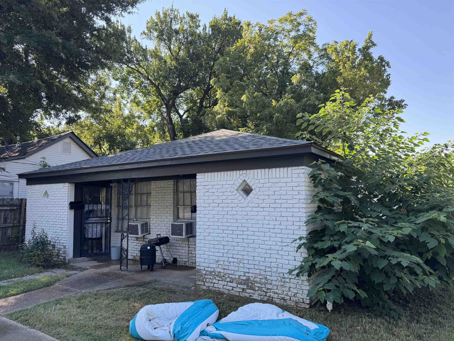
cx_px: 227
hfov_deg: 71.6
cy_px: 170
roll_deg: -1.8
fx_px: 315
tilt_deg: +5.9
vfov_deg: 56.8
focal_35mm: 24
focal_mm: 6.76
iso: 80
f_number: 1.78
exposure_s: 1/765
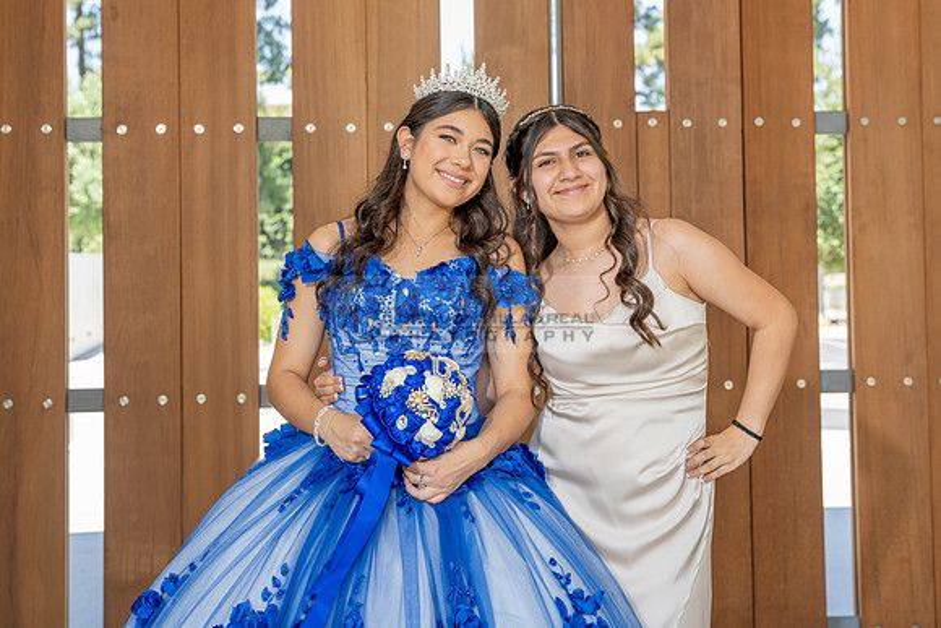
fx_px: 1497
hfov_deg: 34.9
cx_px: 470
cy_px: 235
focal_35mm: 57
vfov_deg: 23.6
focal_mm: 45.7
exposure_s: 1/125
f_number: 4.5
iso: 125
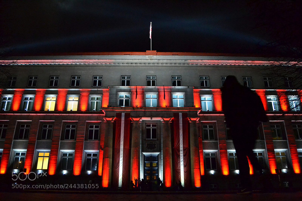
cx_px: 151
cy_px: 100
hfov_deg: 67.4
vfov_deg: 47.9
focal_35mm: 27
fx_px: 226
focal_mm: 18
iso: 3200
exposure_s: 1/30
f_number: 4
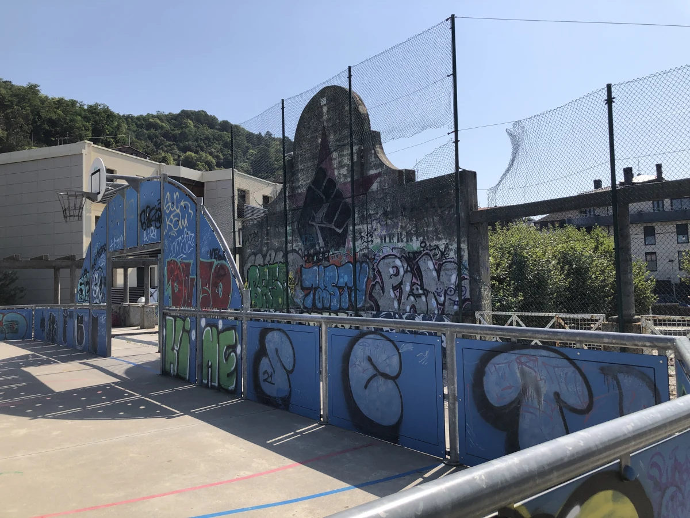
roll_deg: +1.6
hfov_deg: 63.4
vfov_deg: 49.7
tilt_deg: +2.3
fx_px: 558
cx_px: 345
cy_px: 259
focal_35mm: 28
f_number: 1.8
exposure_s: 1/2667
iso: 20
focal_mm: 4
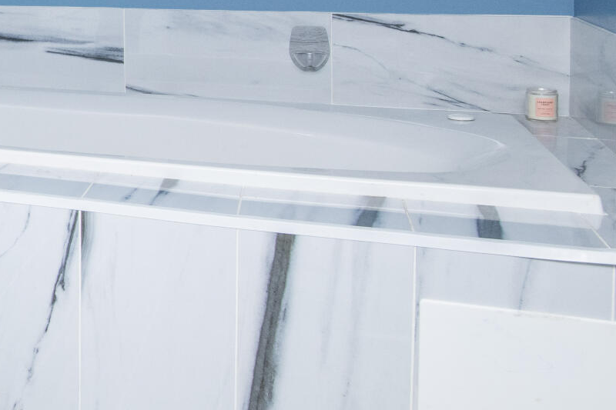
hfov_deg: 22.8
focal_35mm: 60
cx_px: -433
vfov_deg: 21.4
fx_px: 1026
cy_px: -45
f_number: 9
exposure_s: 1/60
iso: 400
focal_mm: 16
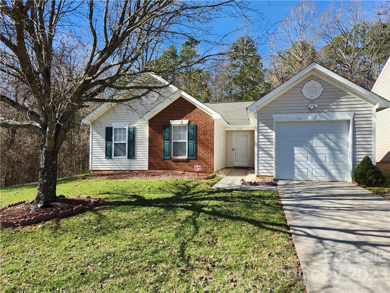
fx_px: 259
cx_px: 195
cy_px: 146
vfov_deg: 58.9
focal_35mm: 23
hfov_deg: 73.9
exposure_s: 1/619
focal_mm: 5.4
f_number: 1.8
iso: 20
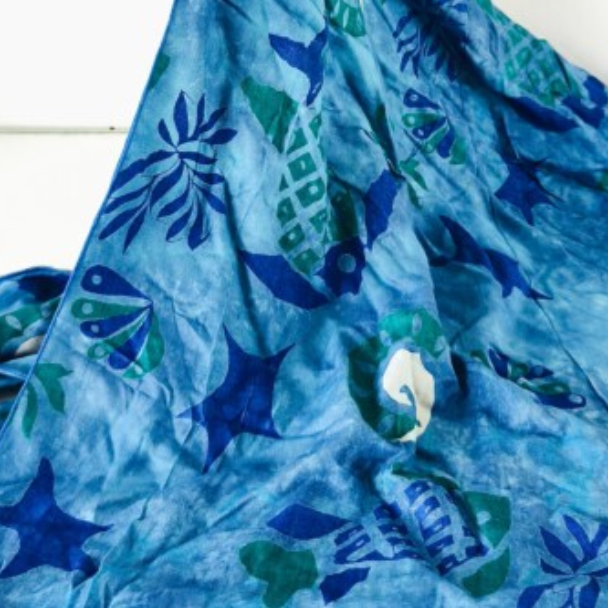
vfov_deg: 31.8
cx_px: 343
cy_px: 62
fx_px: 1013
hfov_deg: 33.4
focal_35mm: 51
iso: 50
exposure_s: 1/20
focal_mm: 6.14
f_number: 1.65
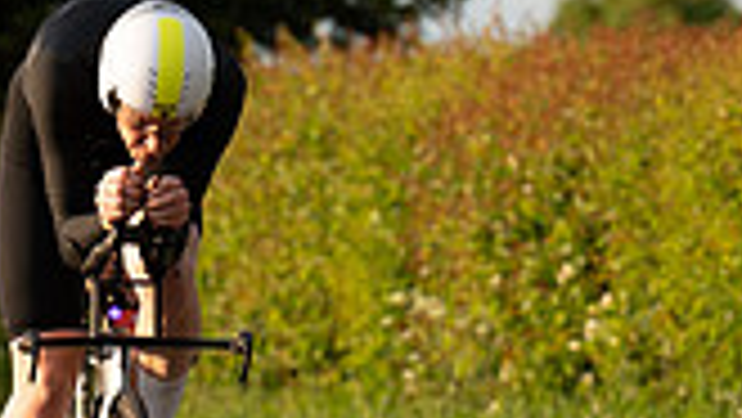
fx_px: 18228
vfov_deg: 1.3
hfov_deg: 2.3
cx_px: 63
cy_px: 254
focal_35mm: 926
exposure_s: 1/1000
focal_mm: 167
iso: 320
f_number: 4
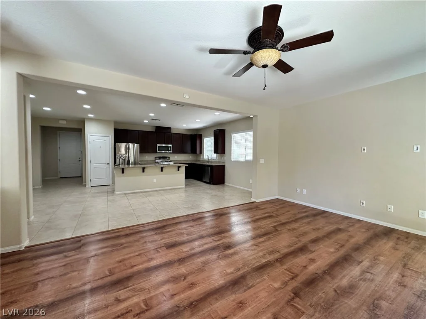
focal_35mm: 14
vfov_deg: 85.7
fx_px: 172
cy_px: 160
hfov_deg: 102.1
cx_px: 213
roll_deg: +0.0
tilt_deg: -1.4
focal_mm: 2.22
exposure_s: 1/120
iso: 250
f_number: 2.2
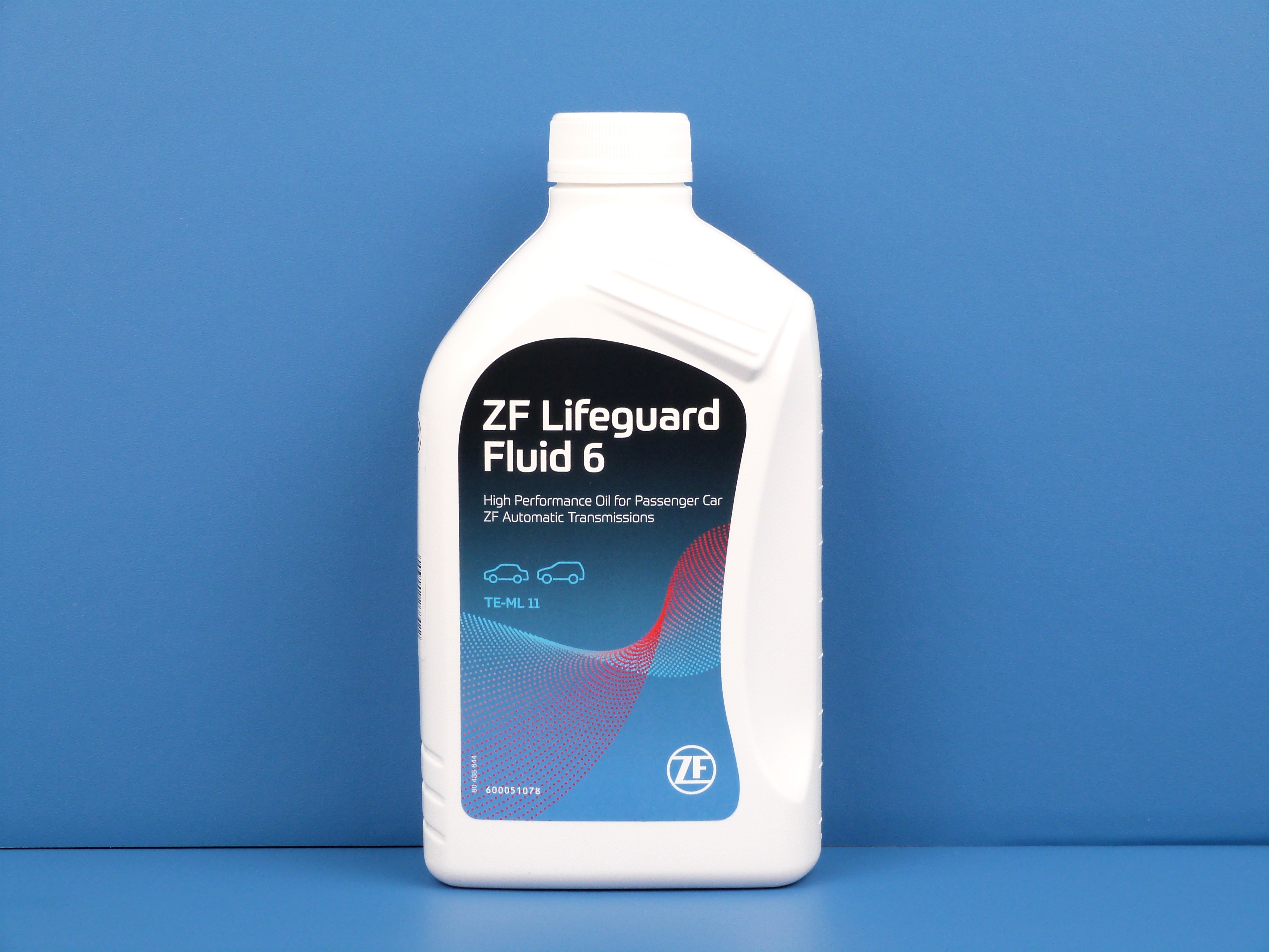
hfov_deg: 20.7
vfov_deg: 15.6
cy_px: 476
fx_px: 3483
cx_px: 634
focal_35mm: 95
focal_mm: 17.2
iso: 160
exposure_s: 1/60
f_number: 3.4
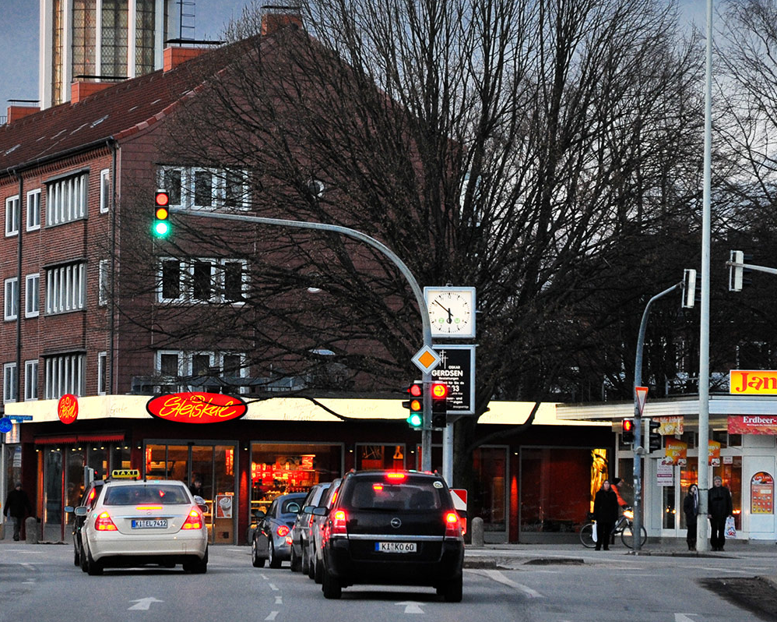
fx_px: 4644
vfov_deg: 7.7
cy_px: 270
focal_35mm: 202
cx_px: 347
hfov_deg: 9.6
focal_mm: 70
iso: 400
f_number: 4.5
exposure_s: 1/125
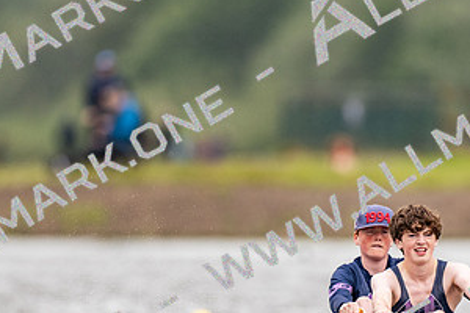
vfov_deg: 0.8
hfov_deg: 1.2
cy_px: 294
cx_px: 396
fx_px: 22728
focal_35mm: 1741
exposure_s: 1/2500
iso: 400
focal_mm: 600
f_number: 4
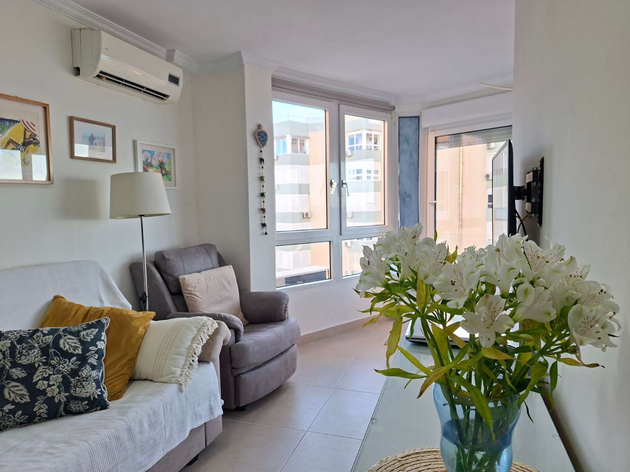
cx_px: 315
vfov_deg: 58.9
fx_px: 419
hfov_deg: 73.9
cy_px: 236
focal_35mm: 23
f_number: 1.8
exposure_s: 1/122
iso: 50
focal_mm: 5.54
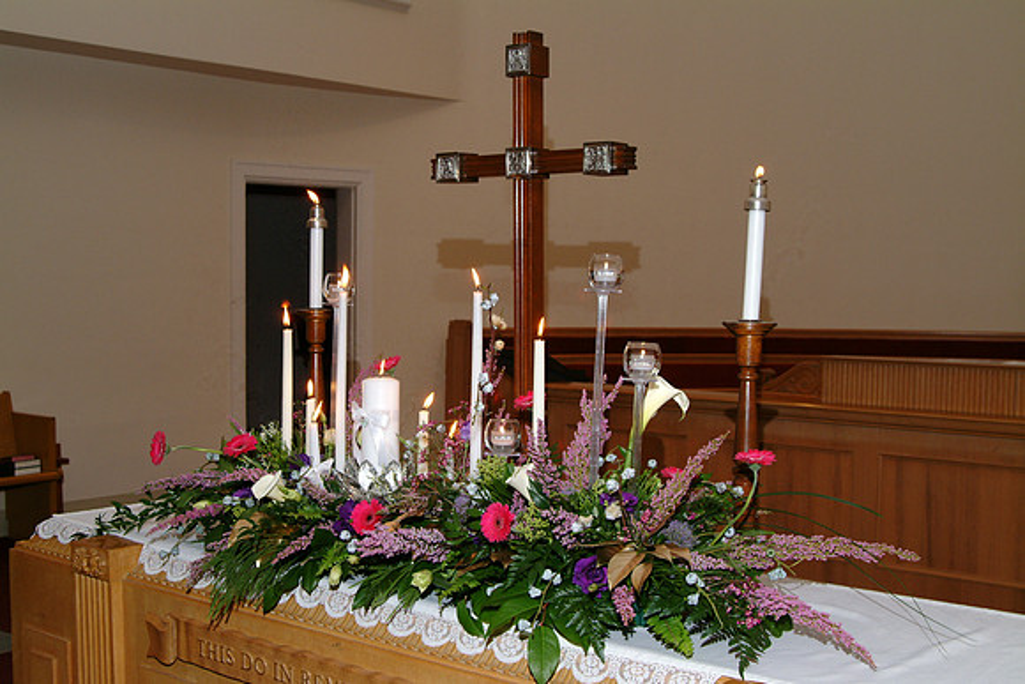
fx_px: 1196
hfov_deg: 46.4
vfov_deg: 31.9
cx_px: 512
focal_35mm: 42
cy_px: 342
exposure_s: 1/60
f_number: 5.6
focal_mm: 28
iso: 400
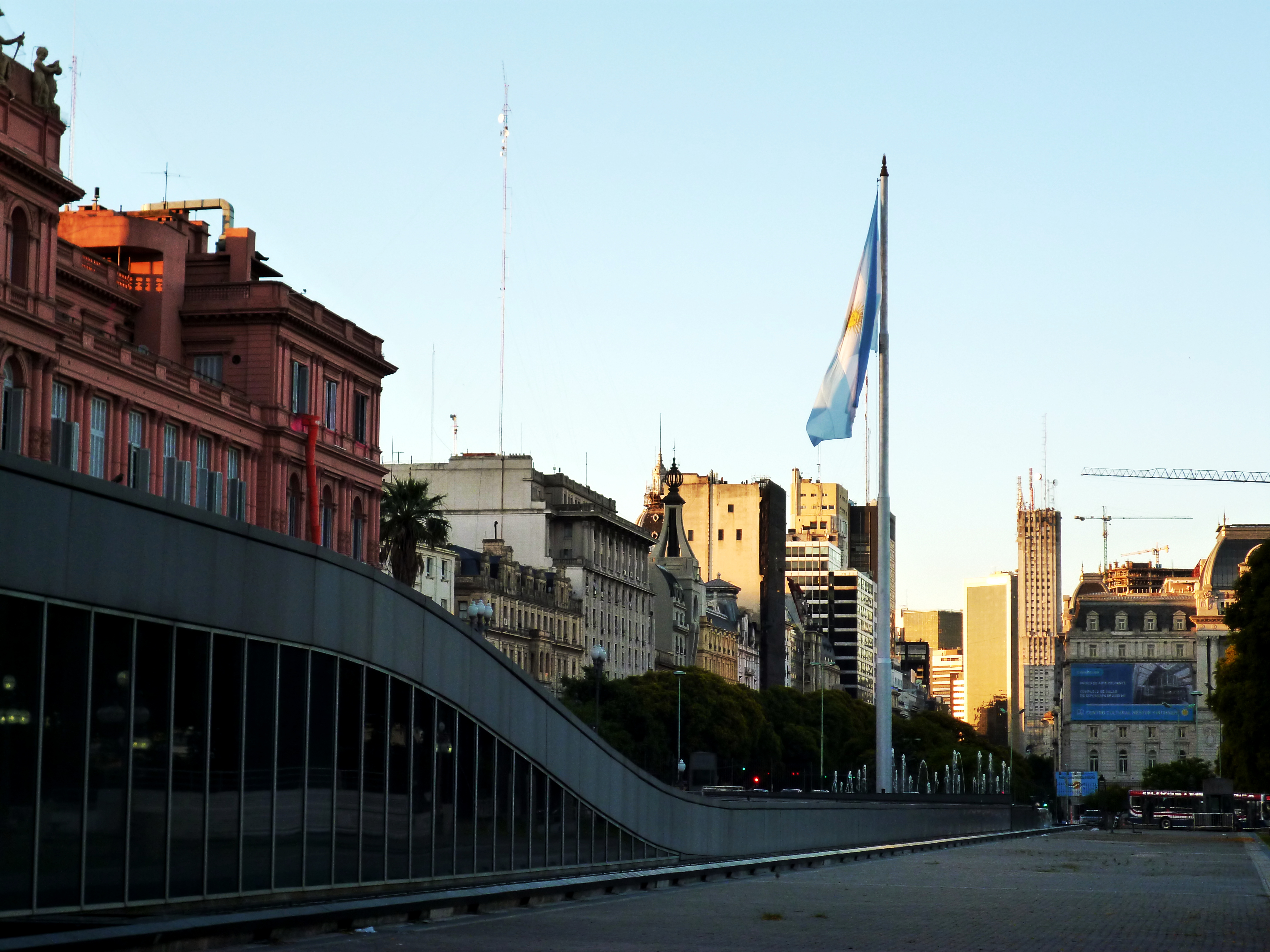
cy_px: 476
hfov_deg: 27.8
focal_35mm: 70
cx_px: 635
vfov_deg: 21.0
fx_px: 2568
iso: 160
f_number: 5
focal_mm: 12.5
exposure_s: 1/100
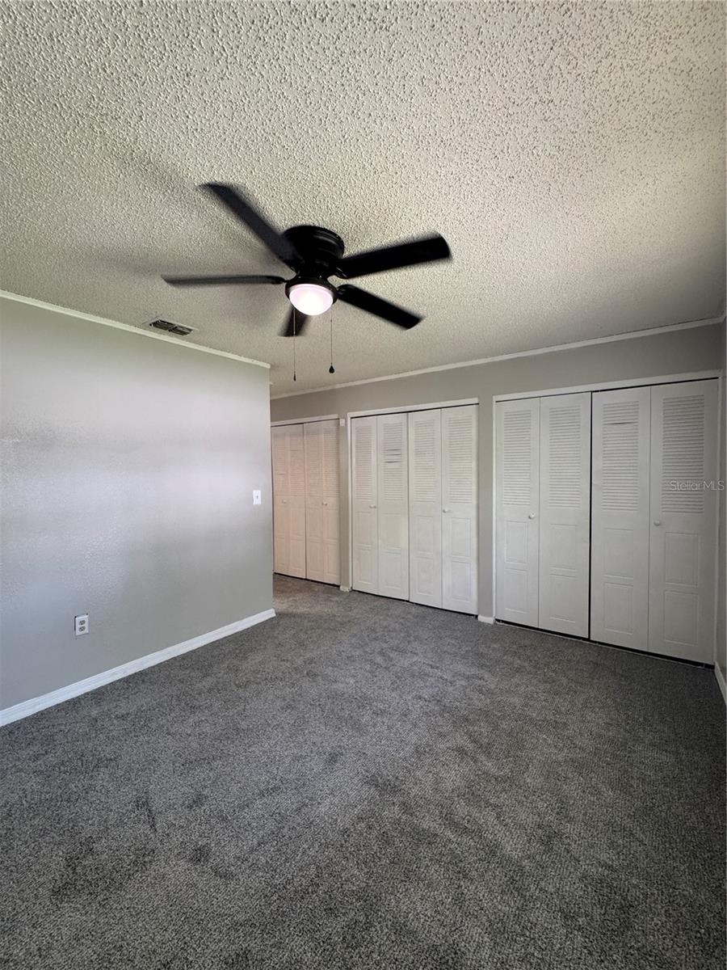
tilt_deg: -1.6
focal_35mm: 14
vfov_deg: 102.1
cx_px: 364
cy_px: 485
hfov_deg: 85.7
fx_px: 392
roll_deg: +1.2
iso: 250
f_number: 2.2
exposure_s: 1/60
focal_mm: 2.22
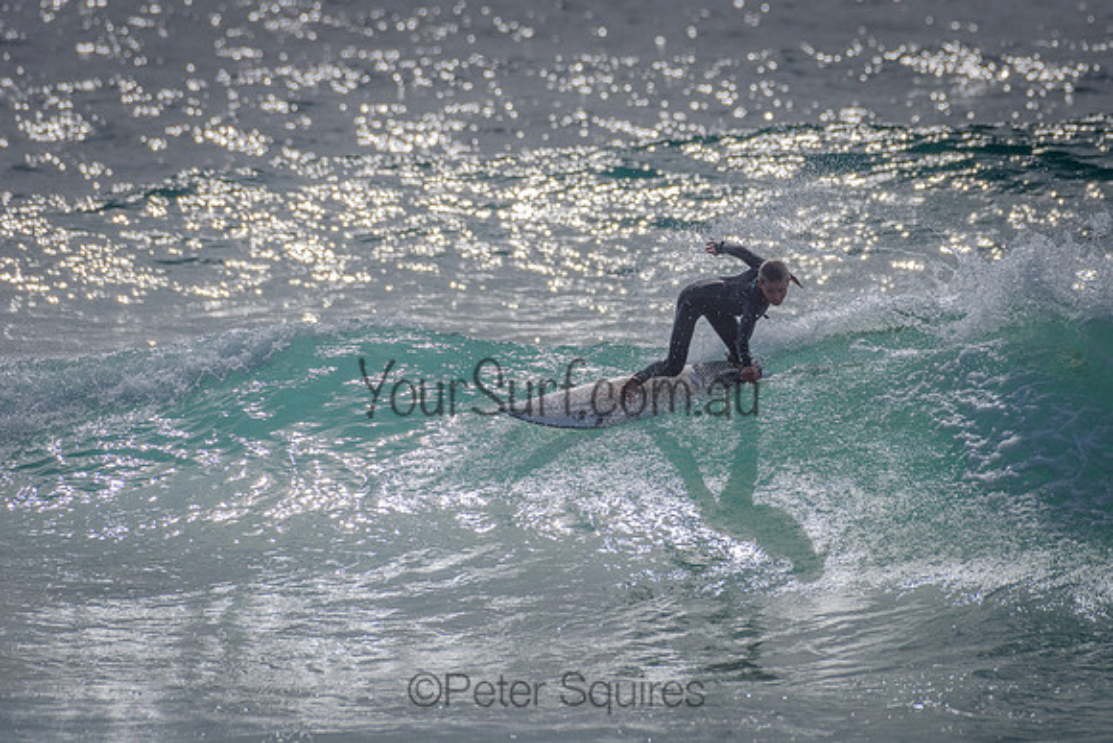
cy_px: 288
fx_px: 18955
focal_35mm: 613
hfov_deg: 3.4
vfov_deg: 2.2
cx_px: 682
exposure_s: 1/2000
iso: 64
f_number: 8
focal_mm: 500
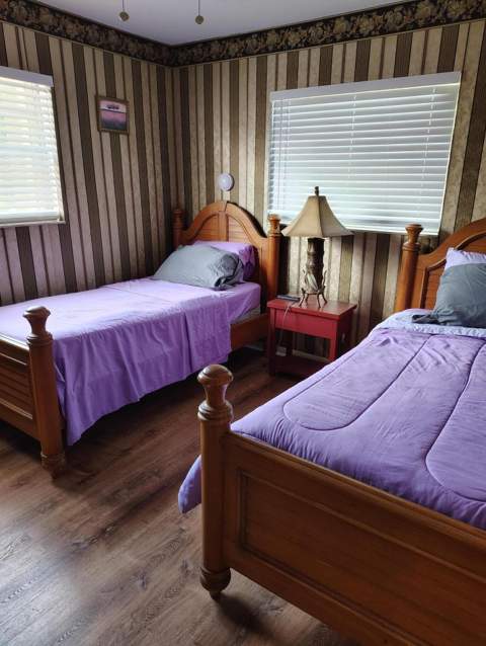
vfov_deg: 71.5
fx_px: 448
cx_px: 243
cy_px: 323
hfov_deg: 56.9
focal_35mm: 24
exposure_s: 1/60
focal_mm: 5.56
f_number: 1.8
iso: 1541
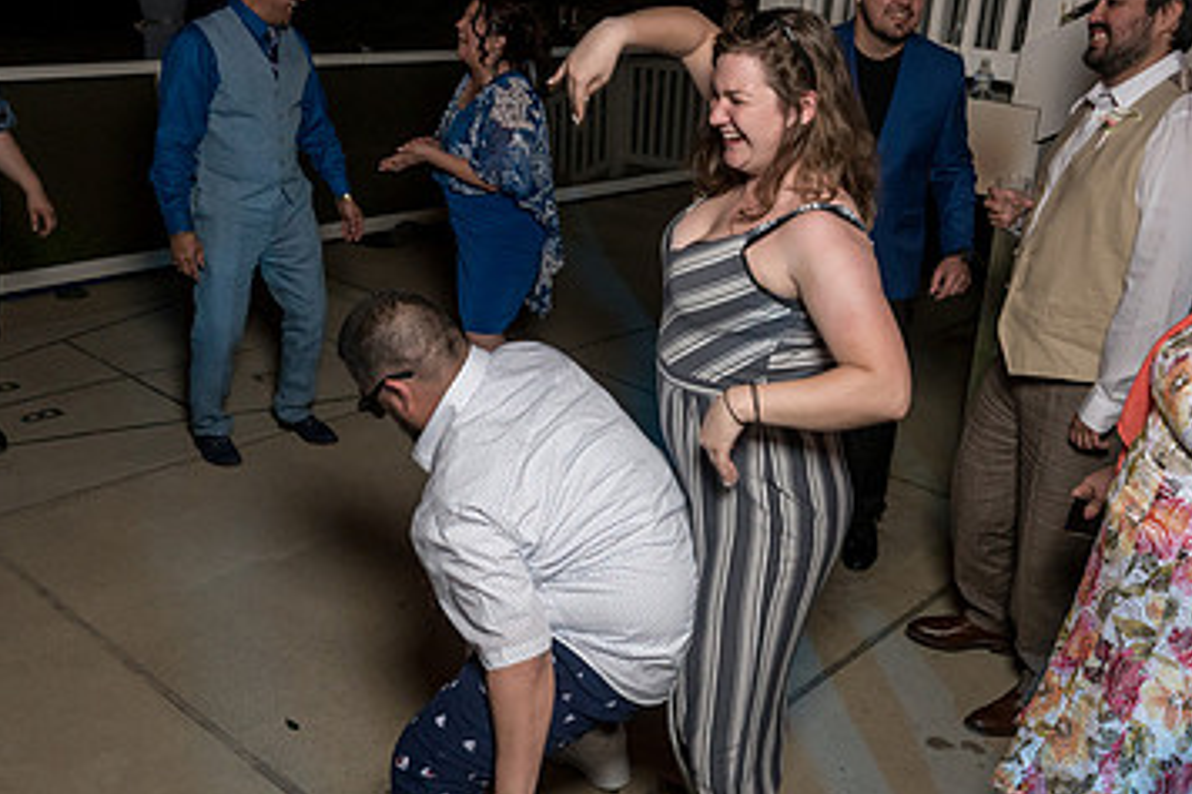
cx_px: 633
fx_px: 1191
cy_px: 454
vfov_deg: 36.8
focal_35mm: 36
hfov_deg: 53.1
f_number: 5.6
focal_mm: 19
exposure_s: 1/100
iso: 2000
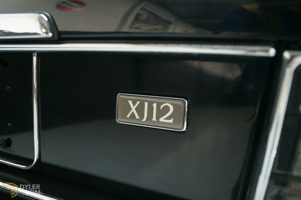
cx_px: 150
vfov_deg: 39.9
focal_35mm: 33
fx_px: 276
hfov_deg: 57.2
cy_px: 100
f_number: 3.5
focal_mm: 22
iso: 3200
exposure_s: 1/25
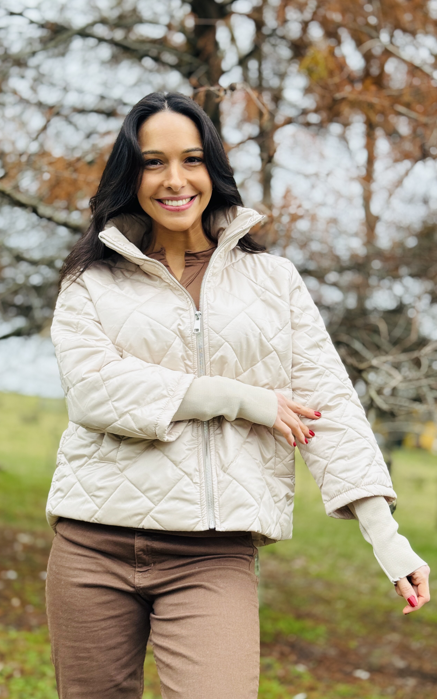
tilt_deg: +5.0
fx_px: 972
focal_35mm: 51
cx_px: 233
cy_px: 349
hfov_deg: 25.3
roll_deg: -4.7
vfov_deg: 39.6
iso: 64
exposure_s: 1/865
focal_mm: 6.76
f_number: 1.78
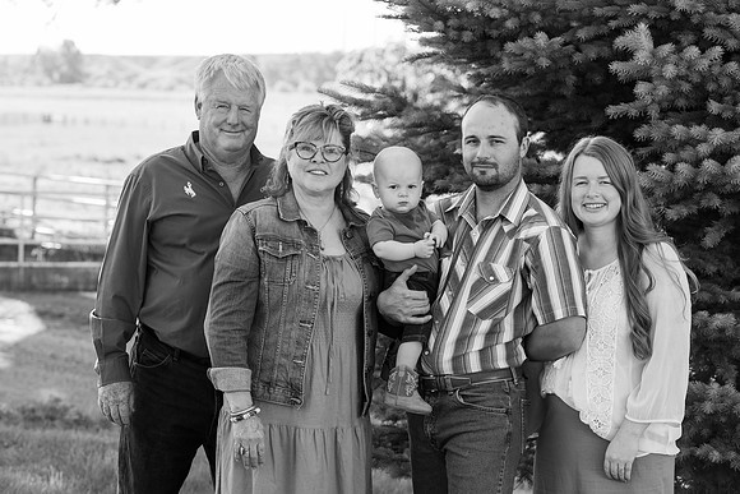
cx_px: 370
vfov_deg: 14.1
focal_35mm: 97
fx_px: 1994
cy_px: 247
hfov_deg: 21.0
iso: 500
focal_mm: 97
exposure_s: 1/500
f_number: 5.6
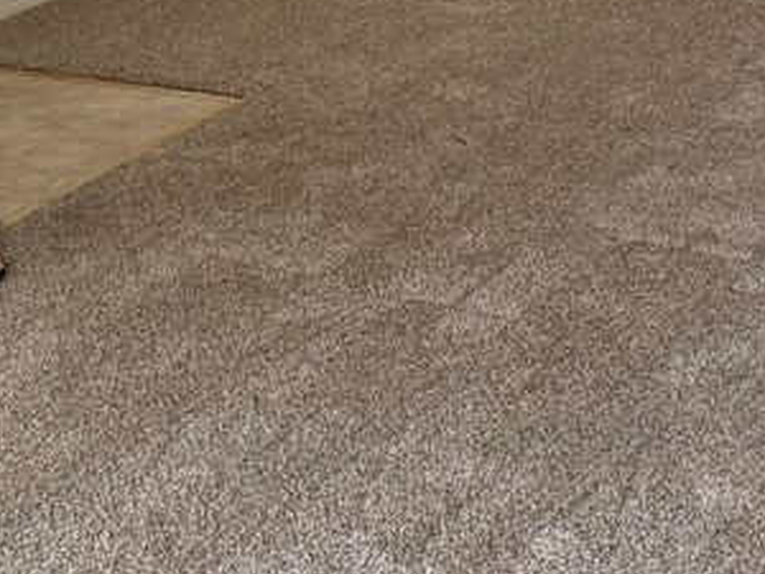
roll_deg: +0.7
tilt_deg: -7.6
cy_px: -196
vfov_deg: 14.7
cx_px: 303
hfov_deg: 20.4
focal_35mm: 96
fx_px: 2122
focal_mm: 6.76
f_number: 1.78
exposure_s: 1/121
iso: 160
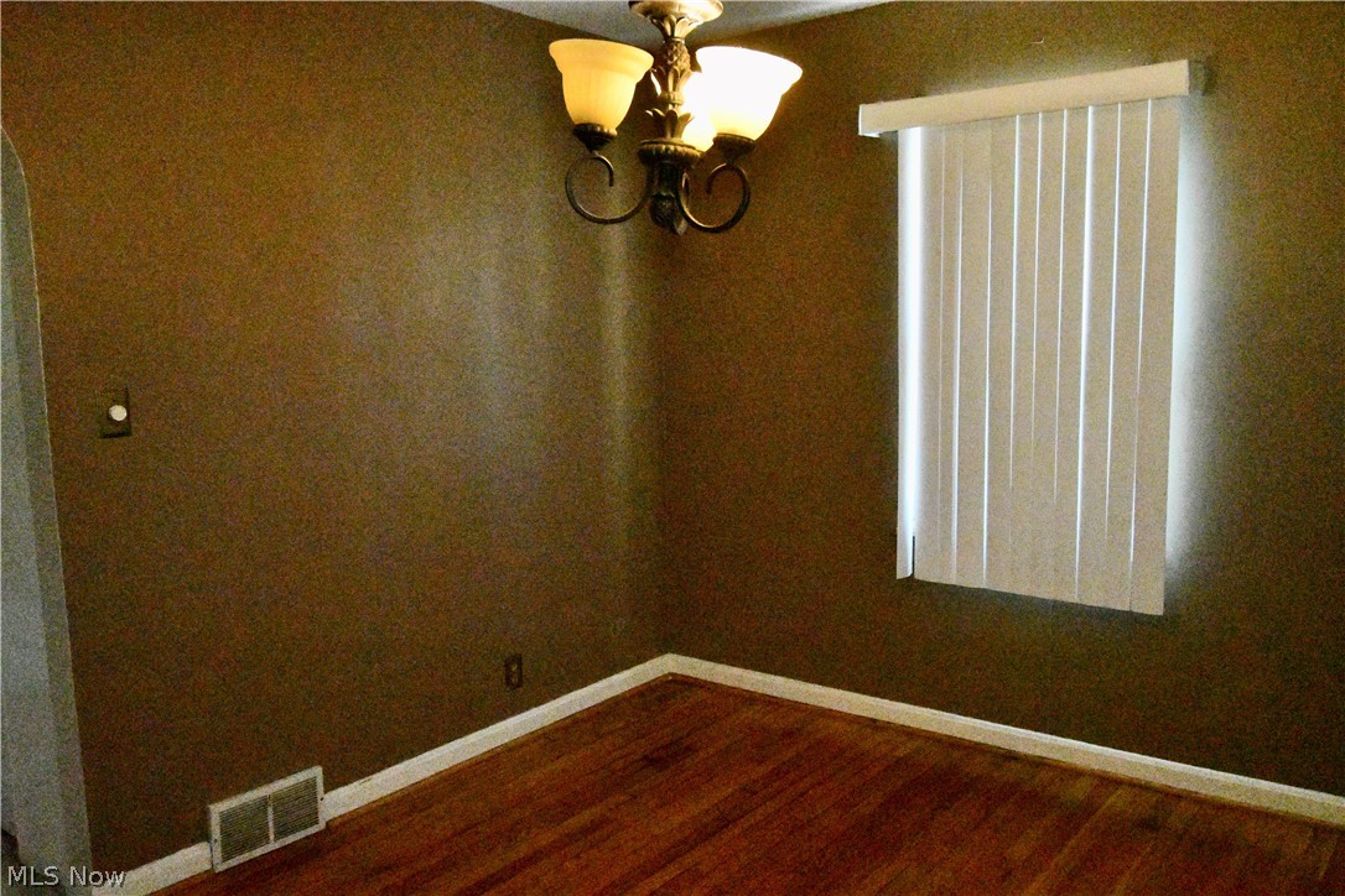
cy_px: 448
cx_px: 672
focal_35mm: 30
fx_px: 1121
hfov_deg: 61.9
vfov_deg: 43.6
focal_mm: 20
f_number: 5.6
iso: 51200
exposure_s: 1/1600
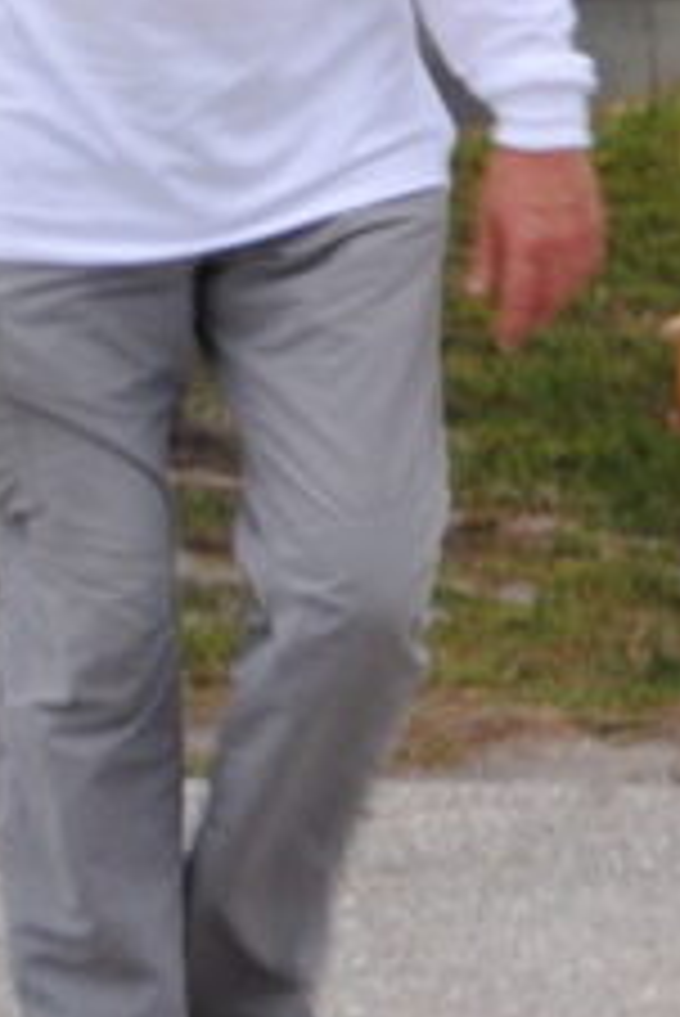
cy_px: 50
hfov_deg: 4.2
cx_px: 194
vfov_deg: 6.3
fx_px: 9222
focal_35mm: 326
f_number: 5.6
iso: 200
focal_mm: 48
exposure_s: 1/50
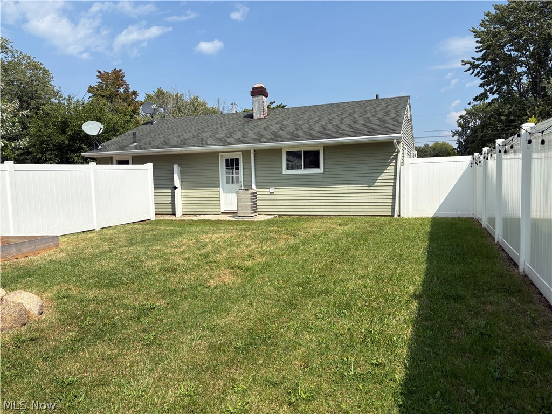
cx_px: 276
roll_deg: +1.8
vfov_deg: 53.1
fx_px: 415
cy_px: 207
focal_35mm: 26
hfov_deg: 67.3
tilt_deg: -3.5
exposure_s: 1/4329
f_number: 1.6
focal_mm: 5.96
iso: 50
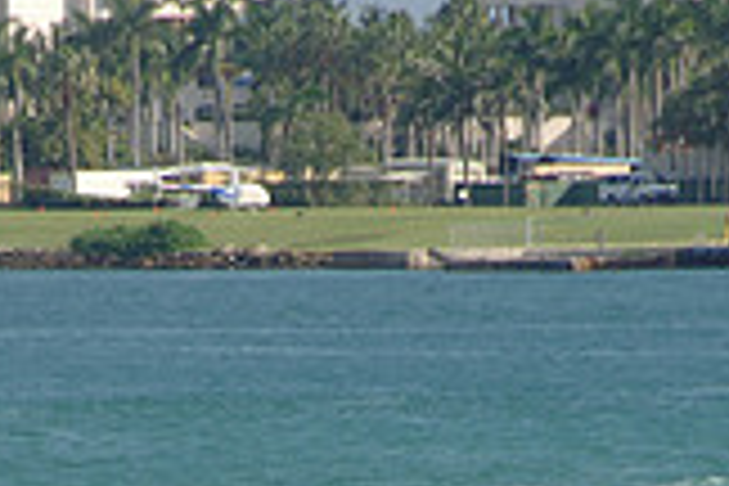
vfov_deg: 1.3
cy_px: 709
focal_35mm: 1074
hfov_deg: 1.9
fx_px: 21747
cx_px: 306
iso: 100
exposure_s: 1/250
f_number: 7.6
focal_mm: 200
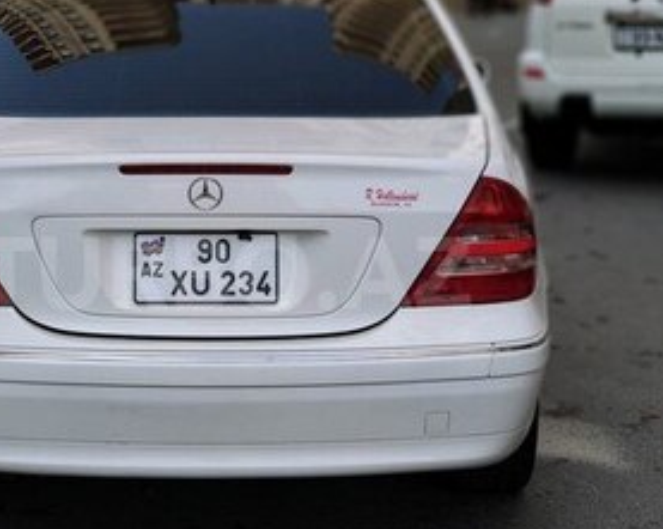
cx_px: 225
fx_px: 1784
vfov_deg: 16.9
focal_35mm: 91
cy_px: 273
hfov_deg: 21.0
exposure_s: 1/418
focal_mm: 5.99
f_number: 2.6
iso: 100
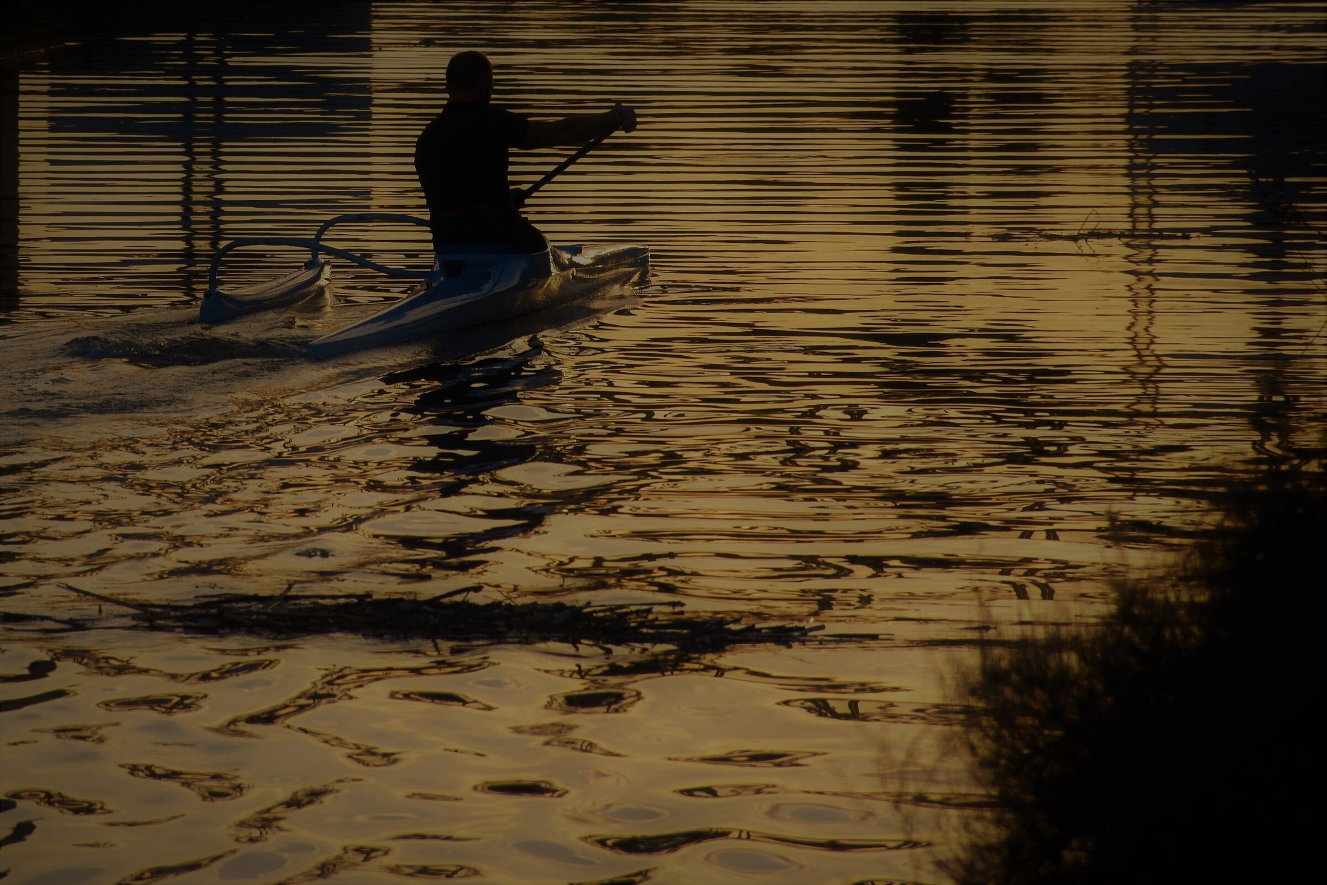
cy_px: 442
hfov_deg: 9.8
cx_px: 664
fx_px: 7740
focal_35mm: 210
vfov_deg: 6.5
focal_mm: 140
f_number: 5.6
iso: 100
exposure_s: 1/640
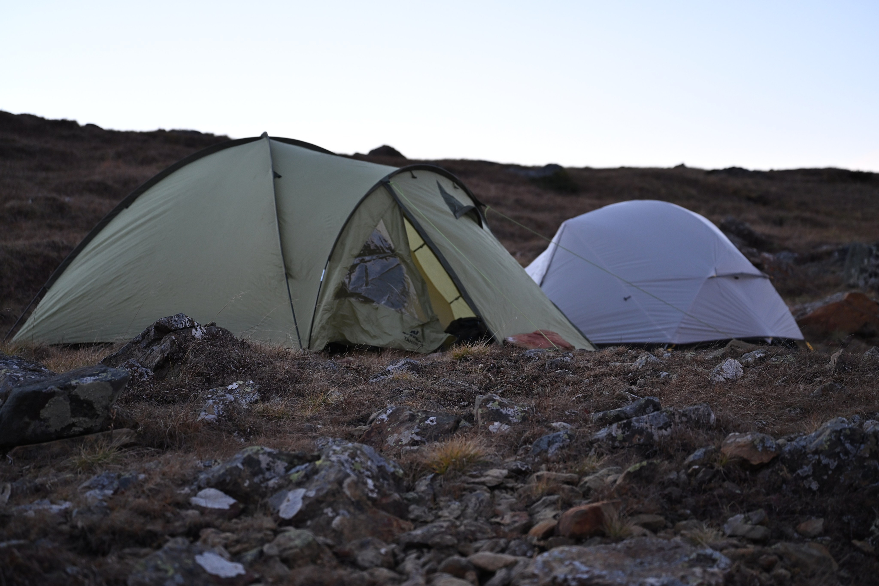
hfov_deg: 32.4
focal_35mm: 62
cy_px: 293
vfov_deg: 21.9
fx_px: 1514
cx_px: 440
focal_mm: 62
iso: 800
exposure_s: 1/200
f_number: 3.2
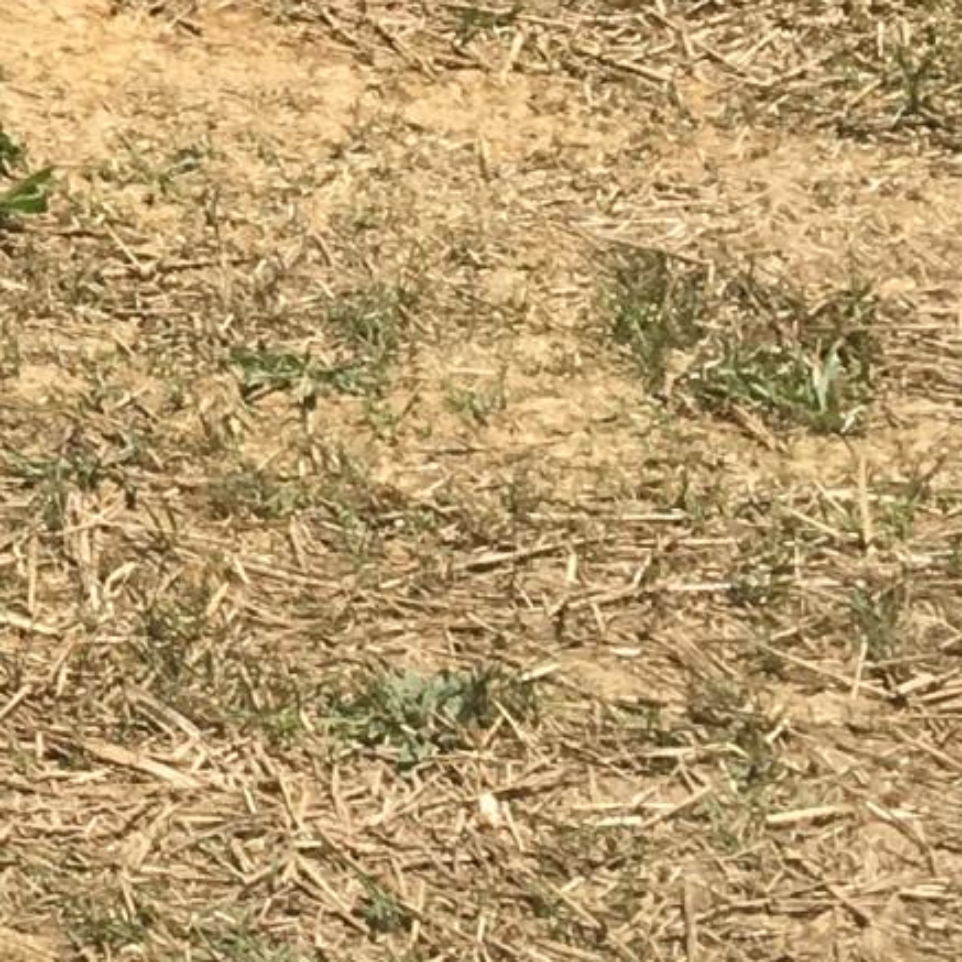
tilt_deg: -13.5
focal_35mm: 176
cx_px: -1068
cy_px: -420
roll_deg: +2.0
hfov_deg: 9.2
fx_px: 5534
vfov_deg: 9.7
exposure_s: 1/1399
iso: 25
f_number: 2.2
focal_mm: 4.15
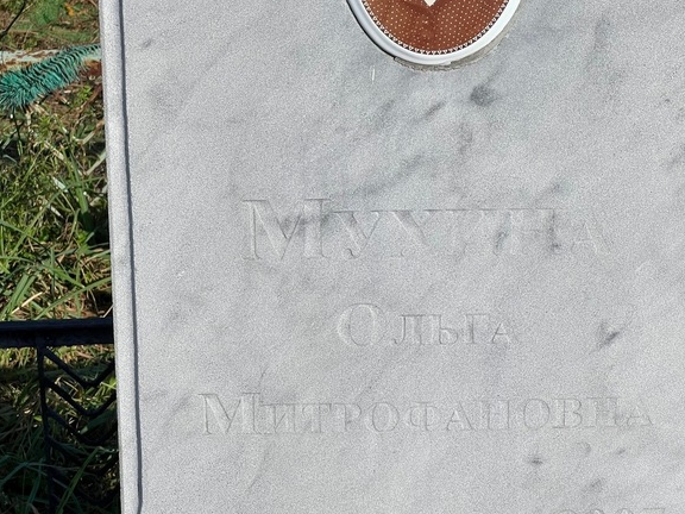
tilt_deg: -26.0
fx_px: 2117
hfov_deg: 18.3
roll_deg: +0.5
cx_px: 435
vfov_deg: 13.8
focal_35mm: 107
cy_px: 320
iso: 32
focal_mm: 9
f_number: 2.8
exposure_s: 1/1553
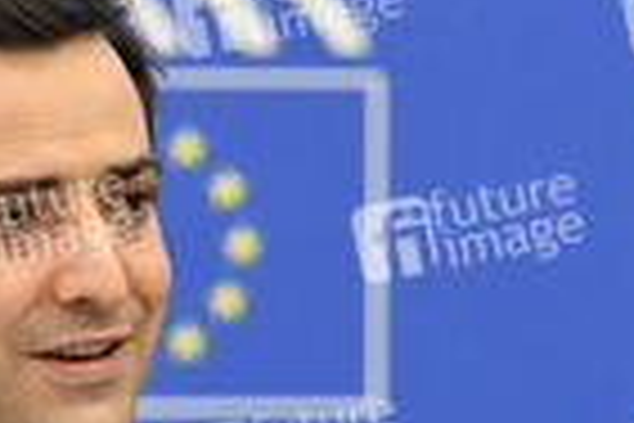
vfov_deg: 2.7
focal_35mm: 512
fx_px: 9016
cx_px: 348
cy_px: 567
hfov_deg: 4.0
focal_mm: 160
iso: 1250
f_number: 2.8
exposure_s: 1/250
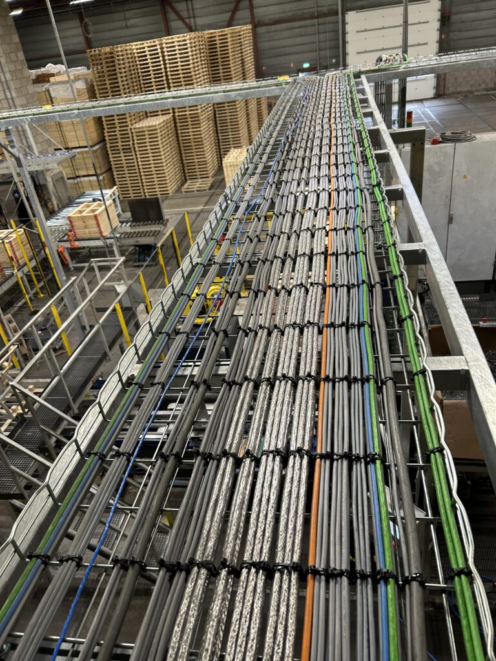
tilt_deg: -32.5
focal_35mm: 26
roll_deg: +12.2
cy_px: 330
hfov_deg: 53.1
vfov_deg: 67.3
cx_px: 248
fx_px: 497
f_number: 1.5
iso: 160
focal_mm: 5.7
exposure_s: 1/50
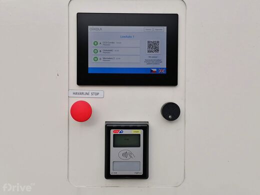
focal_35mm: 38
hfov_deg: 49.0
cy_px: 98
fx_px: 285
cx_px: 130
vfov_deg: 37.7
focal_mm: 5.3
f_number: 1.8
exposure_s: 1/444
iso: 50
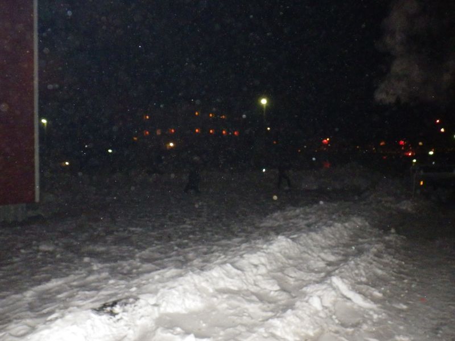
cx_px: 228
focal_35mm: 28
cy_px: 170
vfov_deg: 49.7
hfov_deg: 63.4
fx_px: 368
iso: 1600
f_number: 4.2
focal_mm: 5
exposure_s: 1/45
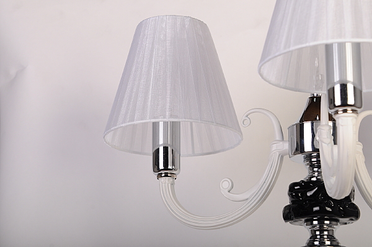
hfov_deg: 16.1
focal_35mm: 128
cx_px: 186
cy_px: 124
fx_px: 1315
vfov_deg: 10.7
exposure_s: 1/160
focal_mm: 85
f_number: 10
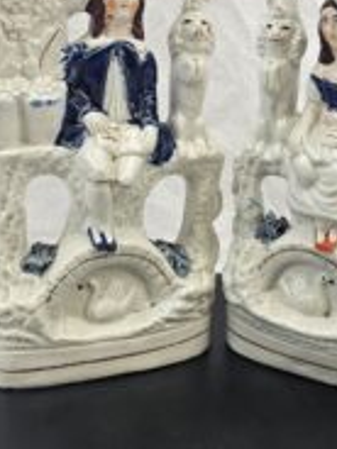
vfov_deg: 37.6
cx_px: 239
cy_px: 139
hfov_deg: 28.8
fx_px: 649
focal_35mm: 50
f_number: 1.7
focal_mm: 6.3
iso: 40
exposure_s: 1/100
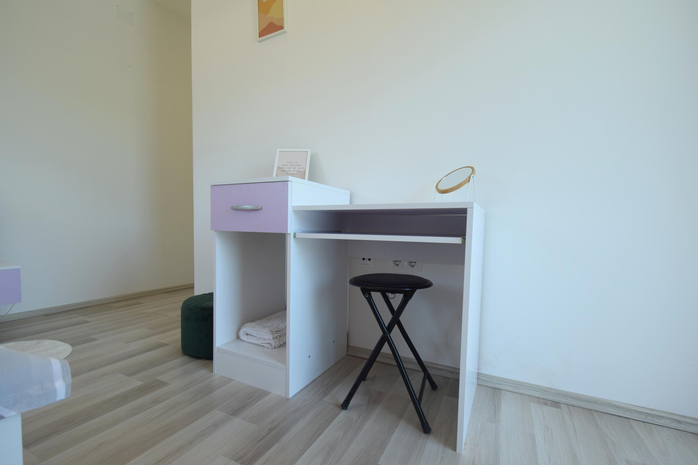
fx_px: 291
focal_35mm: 15
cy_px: 232
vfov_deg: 77.3
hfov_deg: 100.4
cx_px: 349
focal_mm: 10
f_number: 5
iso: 400
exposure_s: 1/100
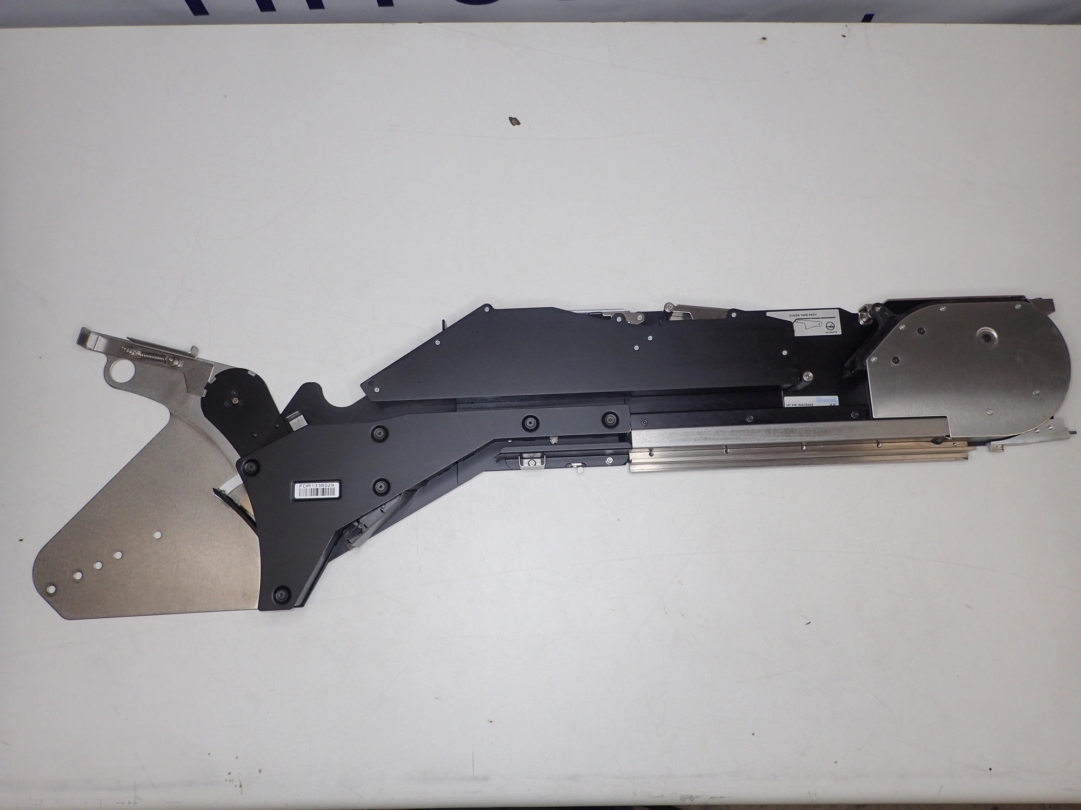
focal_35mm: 25
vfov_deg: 54.9
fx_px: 781
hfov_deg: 69.4
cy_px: 405
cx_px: 540
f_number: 2.8
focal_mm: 4.5
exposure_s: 1/200
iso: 100
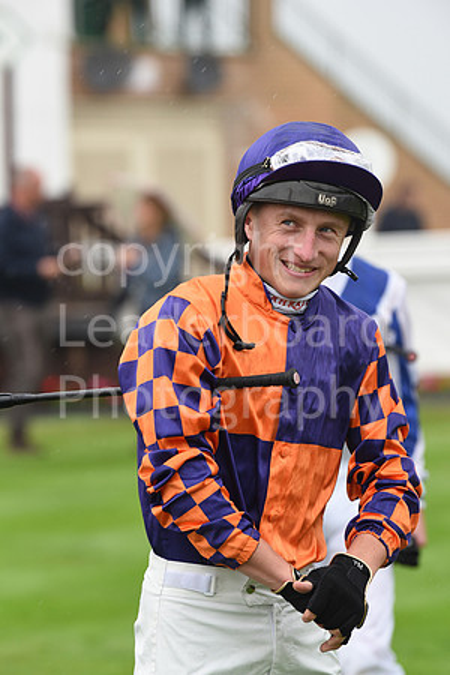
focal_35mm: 200
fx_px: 3750
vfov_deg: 10.3
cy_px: 338
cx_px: 225
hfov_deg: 6.9
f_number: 5
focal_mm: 200
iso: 1000
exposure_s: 1/800
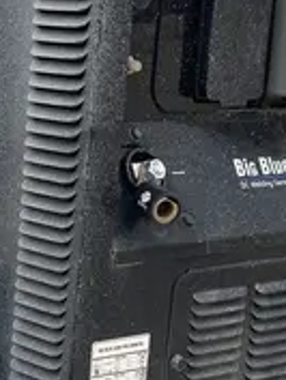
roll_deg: -2.4
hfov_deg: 12.6
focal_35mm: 116
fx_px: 1276
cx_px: 4
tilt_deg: -18.6
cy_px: 420
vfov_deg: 16.4
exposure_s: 1/501
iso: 32
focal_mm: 3.99
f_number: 1.8
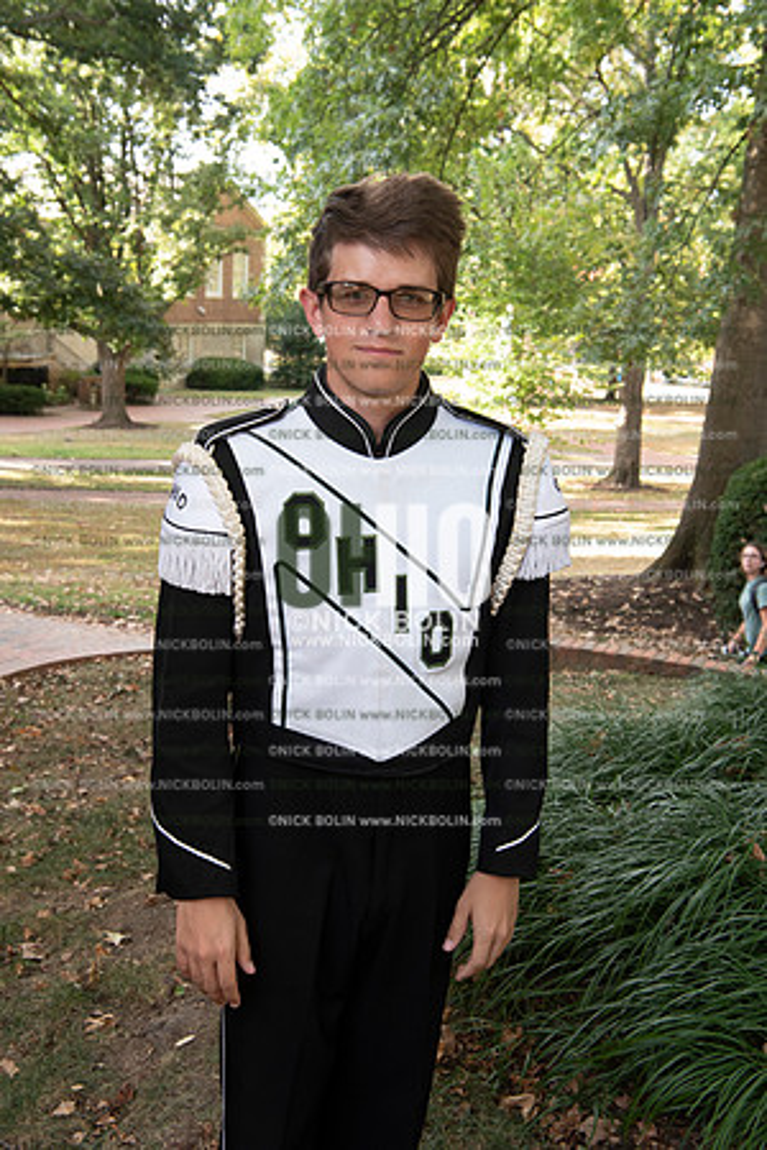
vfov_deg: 46.4
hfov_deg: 31.9
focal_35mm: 42
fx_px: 1342
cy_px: 575
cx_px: 384
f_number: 8
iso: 800
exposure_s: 1/100
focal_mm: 42
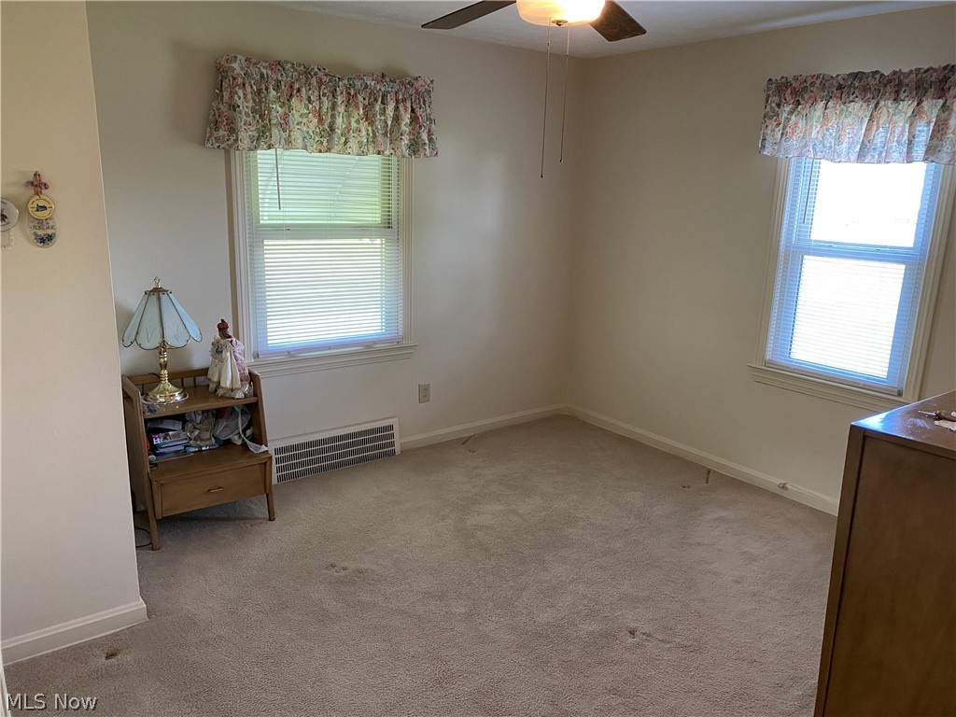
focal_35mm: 26
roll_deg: -1.5
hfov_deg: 67.3
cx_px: 478
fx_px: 718
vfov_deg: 53.1
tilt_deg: -13.0
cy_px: 358
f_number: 1.8
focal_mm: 4.25
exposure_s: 1/60
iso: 125
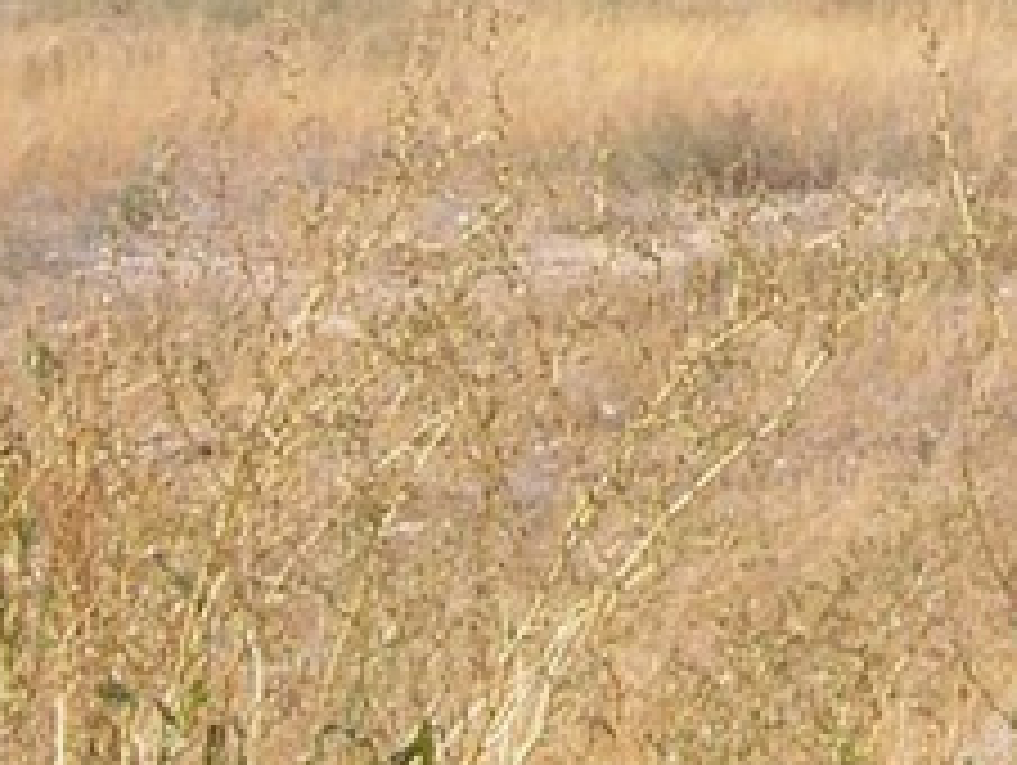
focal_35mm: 163
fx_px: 4794
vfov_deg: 8.7
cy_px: -684
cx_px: 1089
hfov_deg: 11.9
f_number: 8
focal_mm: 5.85
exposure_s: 1/125
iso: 64
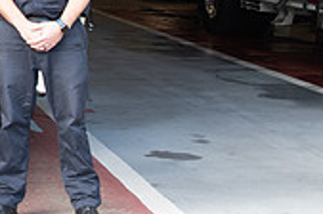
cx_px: -101
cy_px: -51
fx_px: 1155
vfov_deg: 10.4
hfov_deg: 15.2
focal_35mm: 129
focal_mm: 25
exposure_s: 1/125
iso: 250
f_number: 5
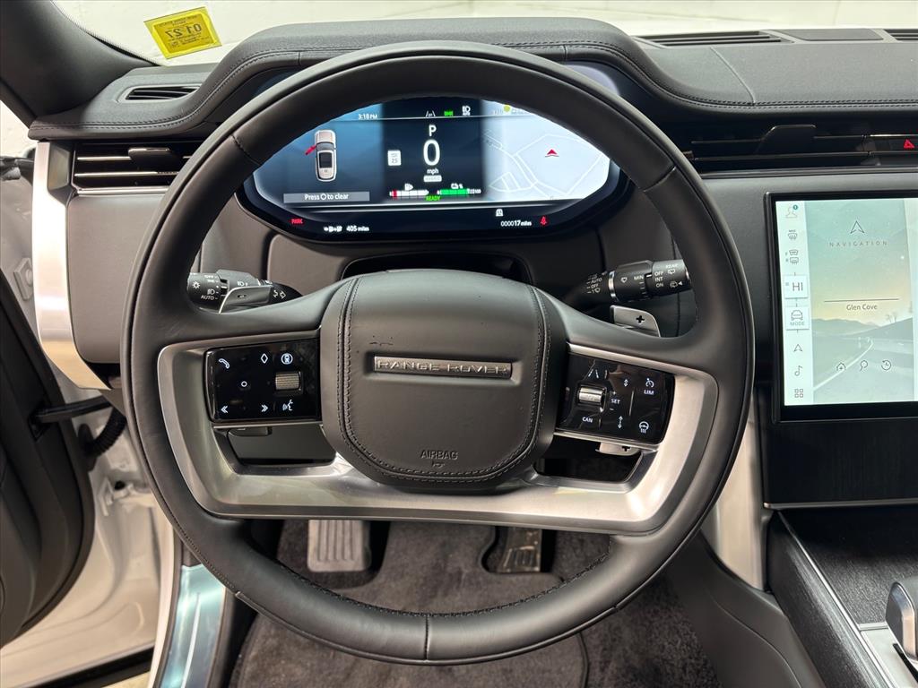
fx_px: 690
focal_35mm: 26
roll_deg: +2.0
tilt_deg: -31.7
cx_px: 459
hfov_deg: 67.3
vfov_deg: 53.1
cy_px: 344
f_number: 1.6
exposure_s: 1/50
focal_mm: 5.96
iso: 100
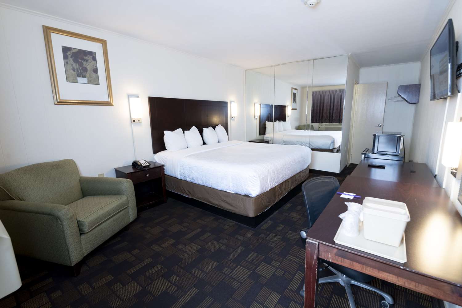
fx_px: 205
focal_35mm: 16
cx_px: 231
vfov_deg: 73.7
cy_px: 154
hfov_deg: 96.7
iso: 500
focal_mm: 16
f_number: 6.3
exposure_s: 1/30
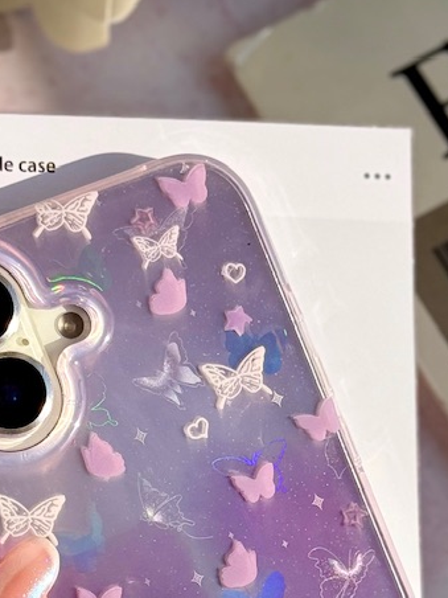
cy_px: 534
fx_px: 2347
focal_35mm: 136
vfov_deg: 14.4
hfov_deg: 10.9
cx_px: 181
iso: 64
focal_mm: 6.76
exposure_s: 1/4878
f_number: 1.78
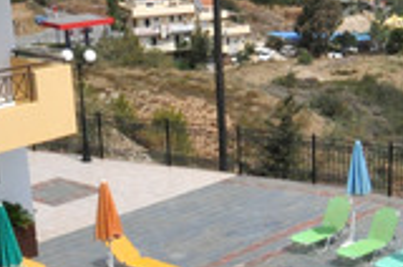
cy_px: 366
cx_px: 146
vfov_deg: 14.4
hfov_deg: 22.6
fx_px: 1005
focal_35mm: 90
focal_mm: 12
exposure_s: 1/1000
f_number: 16
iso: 800
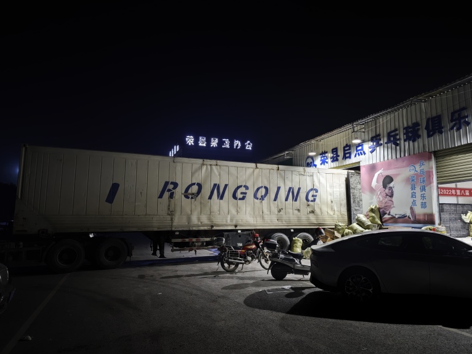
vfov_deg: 56.8
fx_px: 327
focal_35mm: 24
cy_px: 173
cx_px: 245
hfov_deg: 71.6
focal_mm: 6.55
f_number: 1.62
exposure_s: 1/25
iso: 2500
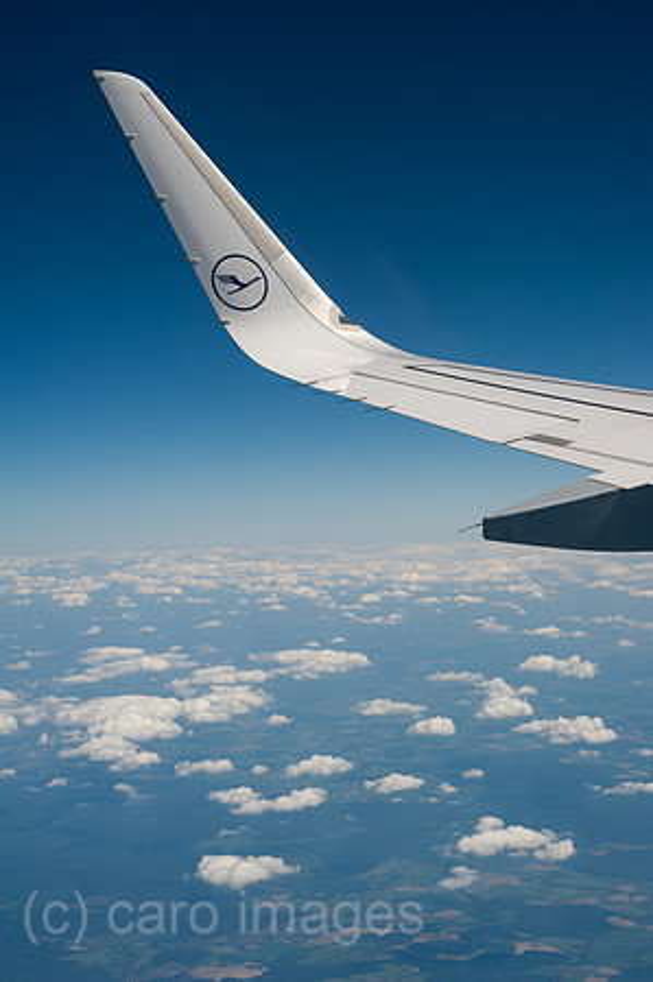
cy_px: 491
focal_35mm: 70
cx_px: 326
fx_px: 1909
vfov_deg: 28.9
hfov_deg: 19.4
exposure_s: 1/1000
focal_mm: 70
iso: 200
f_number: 8
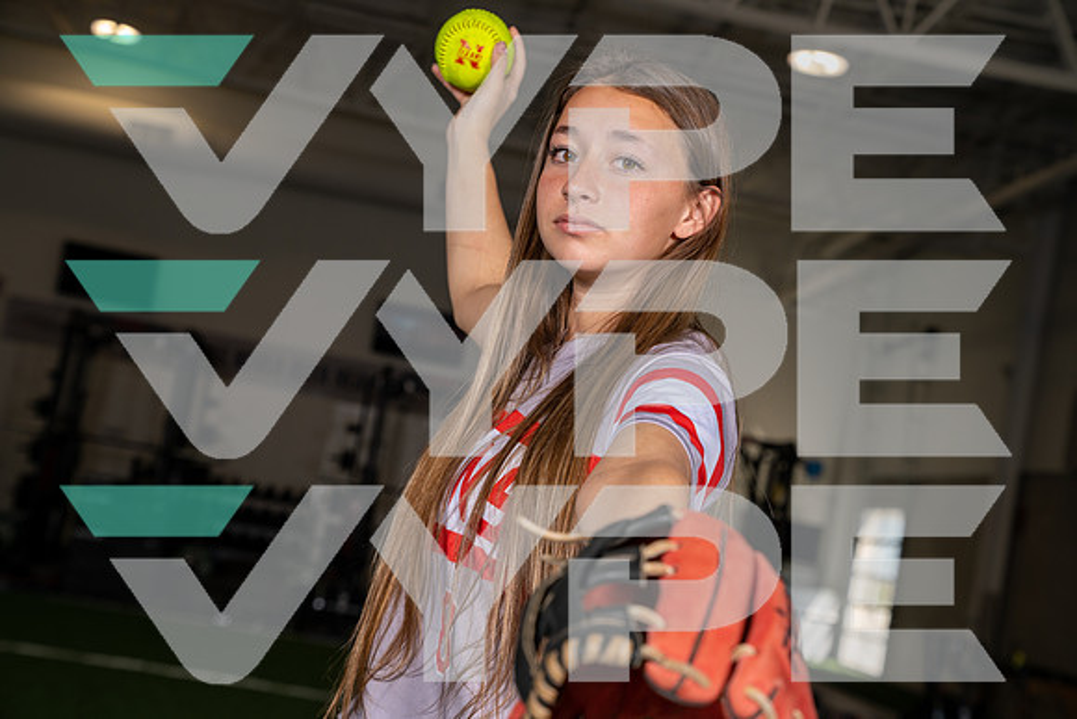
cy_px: 360
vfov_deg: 19.5
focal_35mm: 70
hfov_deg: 28.8
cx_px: 538
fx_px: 2095
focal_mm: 70
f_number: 5.6
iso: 200
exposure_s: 1/200
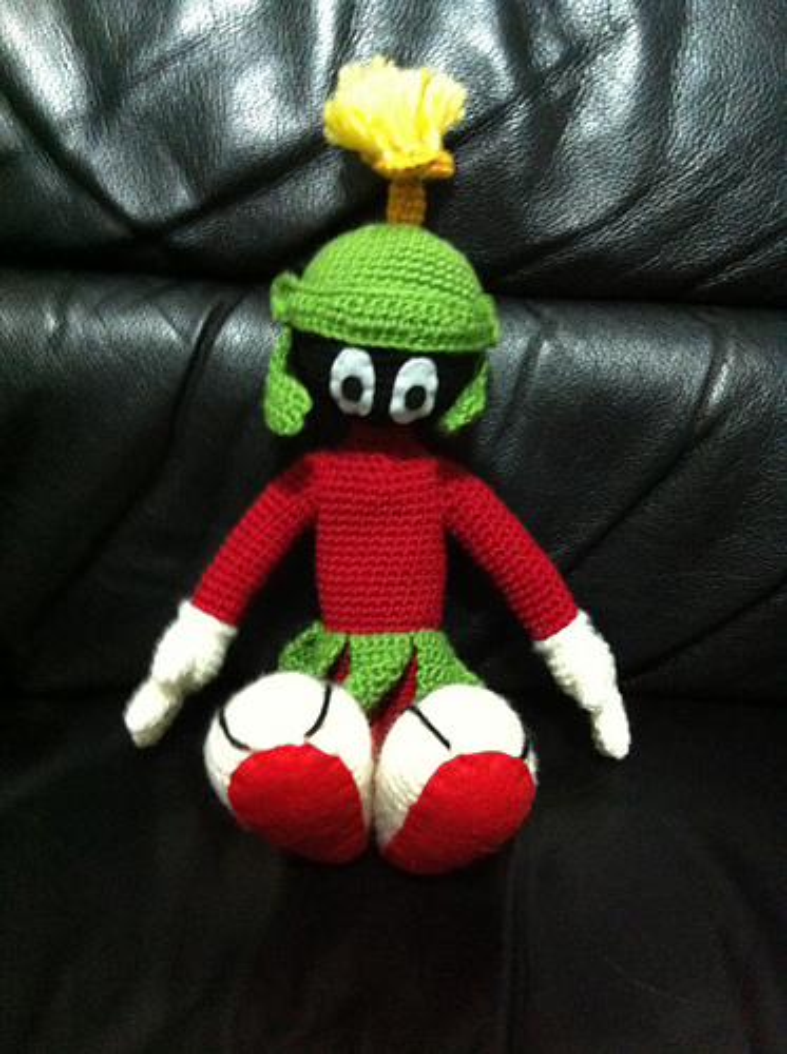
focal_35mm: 35
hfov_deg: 40.6
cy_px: 527
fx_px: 1065
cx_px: 394
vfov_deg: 52.7
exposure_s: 1/15
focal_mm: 3.85
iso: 1000
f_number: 2.8
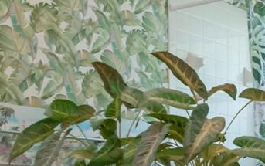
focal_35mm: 78
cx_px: 362
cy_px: 202
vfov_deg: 16.0
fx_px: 566
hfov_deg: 22.9
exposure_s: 1/60
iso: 800
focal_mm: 11
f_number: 7.1
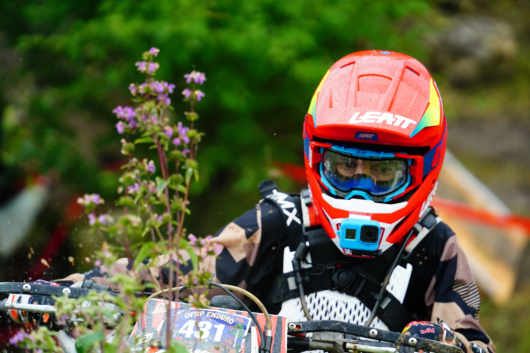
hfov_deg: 11.4
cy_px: 176
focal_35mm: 180
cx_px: 265
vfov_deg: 7.6
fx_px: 2650
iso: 5000
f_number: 4
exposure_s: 1/5000
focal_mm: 180
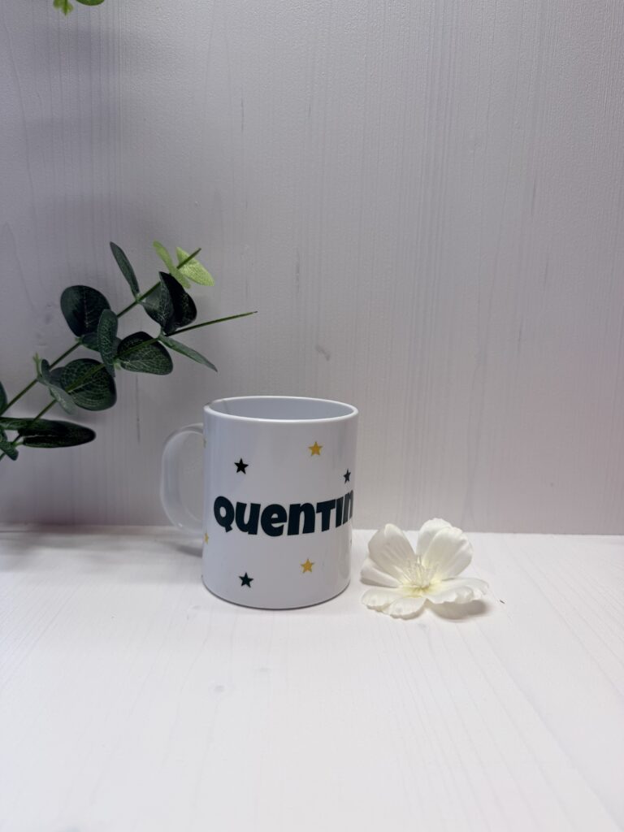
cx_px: 312
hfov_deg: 56.8
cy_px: 416
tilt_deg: -10.0
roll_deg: -1.0
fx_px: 577
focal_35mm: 24
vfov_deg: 71.6
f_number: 1.78
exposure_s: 1/559
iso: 80
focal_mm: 6.76
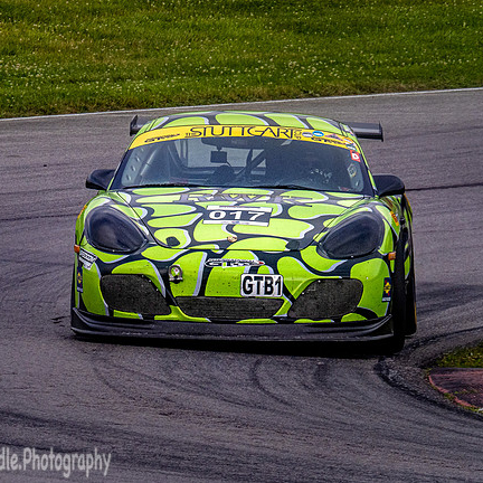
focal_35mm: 583
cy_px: 248
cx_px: 222
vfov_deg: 3.0
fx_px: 9203
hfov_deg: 3.0
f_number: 13
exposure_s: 1/320
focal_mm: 210
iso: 400
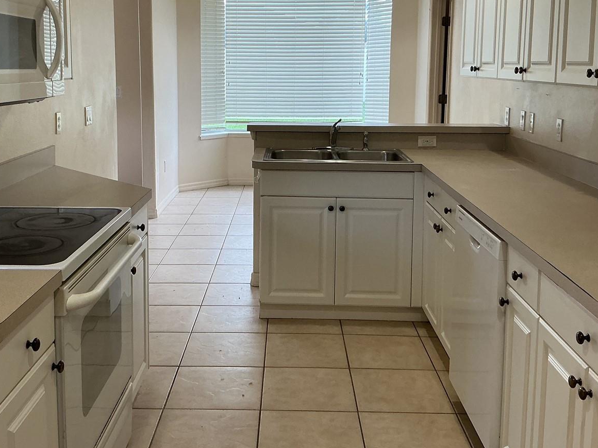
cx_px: 274
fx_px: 691
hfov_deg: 46.8
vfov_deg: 35.6
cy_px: 144
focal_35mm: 40
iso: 50
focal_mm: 3
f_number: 1.8
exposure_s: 1/60
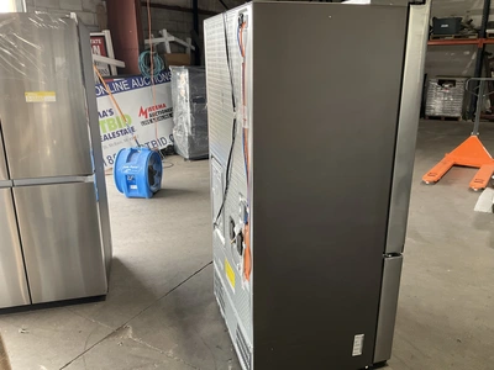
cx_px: 247
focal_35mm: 29
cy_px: 185
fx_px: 414
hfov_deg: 61.7
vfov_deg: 48.2
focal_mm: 3
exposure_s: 1/92
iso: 64
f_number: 1.8
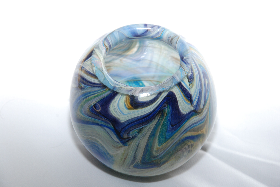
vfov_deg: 8.7
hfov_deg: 13.0
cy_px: 94
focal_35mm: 158
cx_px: 140
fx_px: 1226
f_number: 13
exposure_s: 1/125
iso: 500
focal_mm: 105
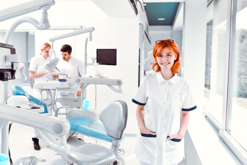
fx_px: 240
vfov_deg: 37.9
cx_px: 124
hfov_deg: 54.4
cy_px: 82
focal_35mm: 35
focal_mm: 35
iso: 400
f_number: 3.5
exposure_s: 1/125
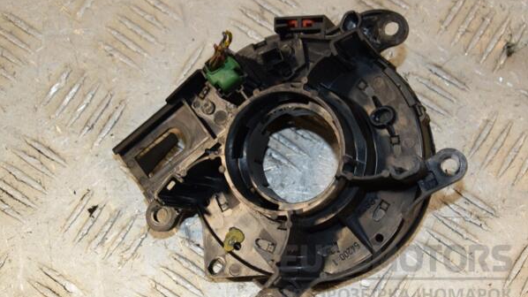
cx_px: 264
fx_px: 1148
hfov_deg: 25.9
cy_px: 141
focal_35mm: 82
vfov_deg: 14.7
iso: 800
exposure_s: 1/200
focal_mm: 52
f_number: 7.1
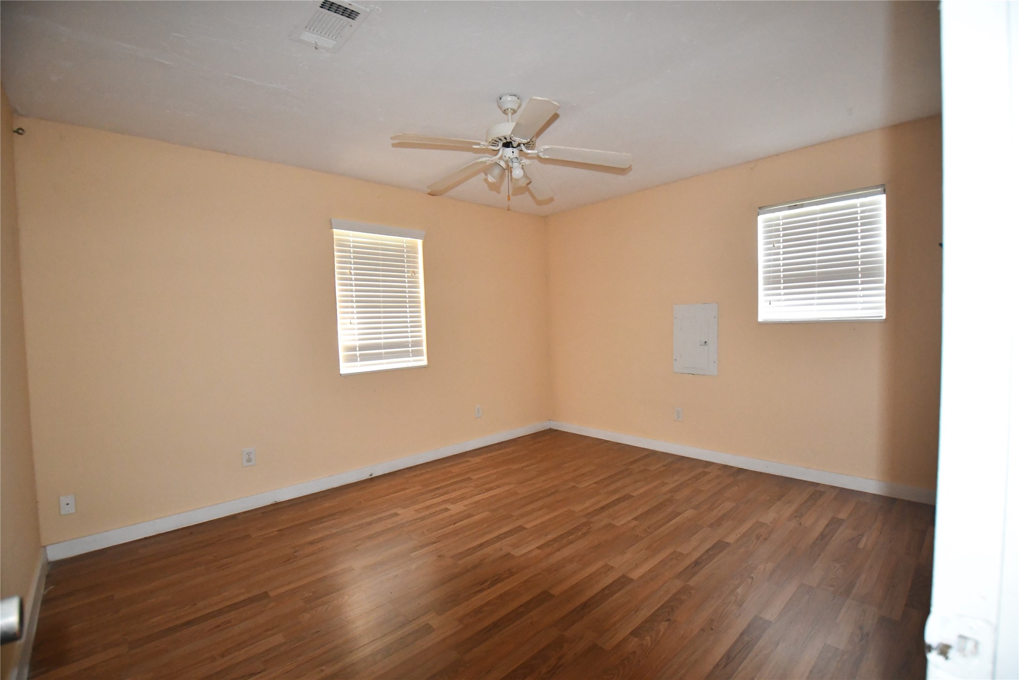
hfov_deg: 100.4
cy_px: 340
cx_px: 510
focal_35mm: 15
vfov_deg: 77.3
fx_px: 425
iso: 3600
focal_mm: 10
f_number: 3.5
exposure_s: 1/60
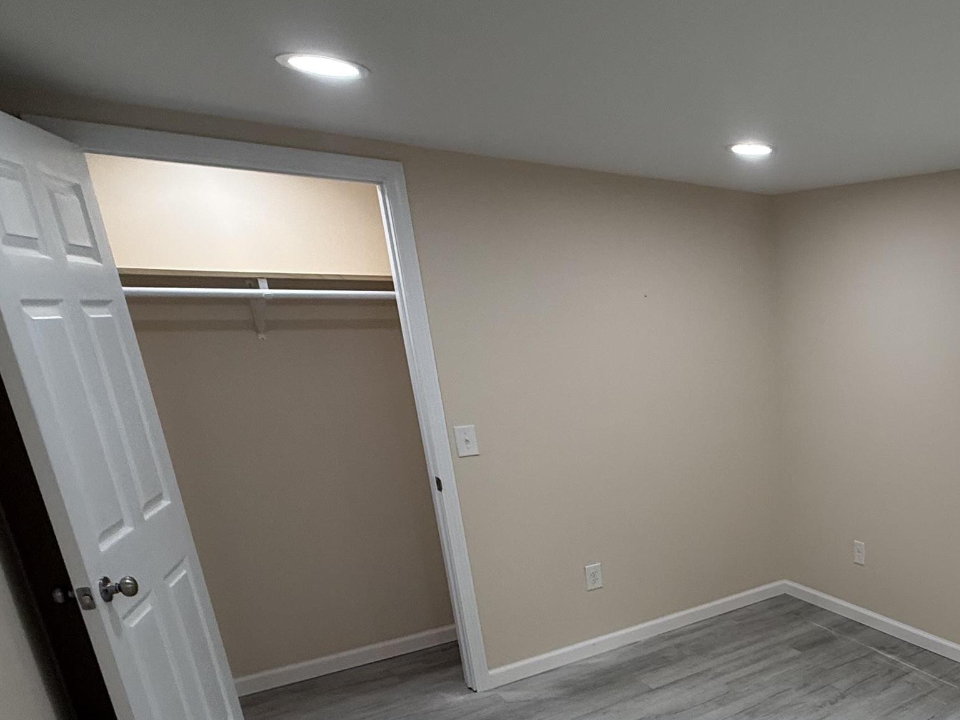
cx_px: 898
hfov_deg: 53.7
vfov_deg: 47.6
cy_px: 554
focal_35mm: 28
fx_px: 777
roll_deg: -1.1
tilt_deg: -18.6
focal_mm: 2.22
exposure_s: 1/120
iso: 125
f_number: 2.2
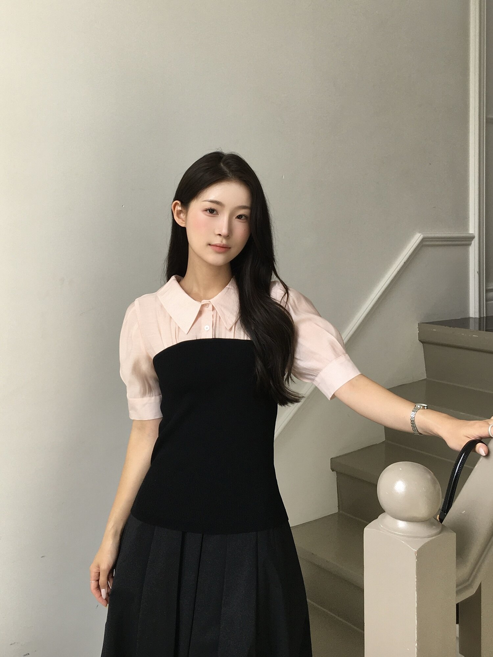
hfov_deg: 48.2
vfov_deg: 61.7
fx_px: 551
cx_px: 246
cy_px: 328
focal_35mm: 29
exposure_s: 1/120
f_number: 2.2
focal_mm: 4.15
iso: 25
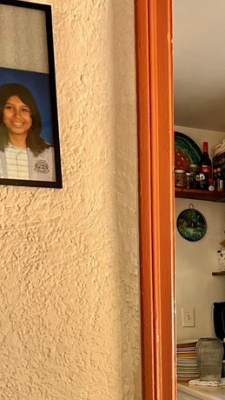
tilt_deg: -9.6
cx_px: 291
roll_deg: -1.6
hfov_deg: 17.9
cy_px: 415
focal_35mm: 63
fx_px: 668
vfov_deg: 30.6
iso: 125
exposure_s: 1/103
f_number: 1.5
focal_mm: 5.7
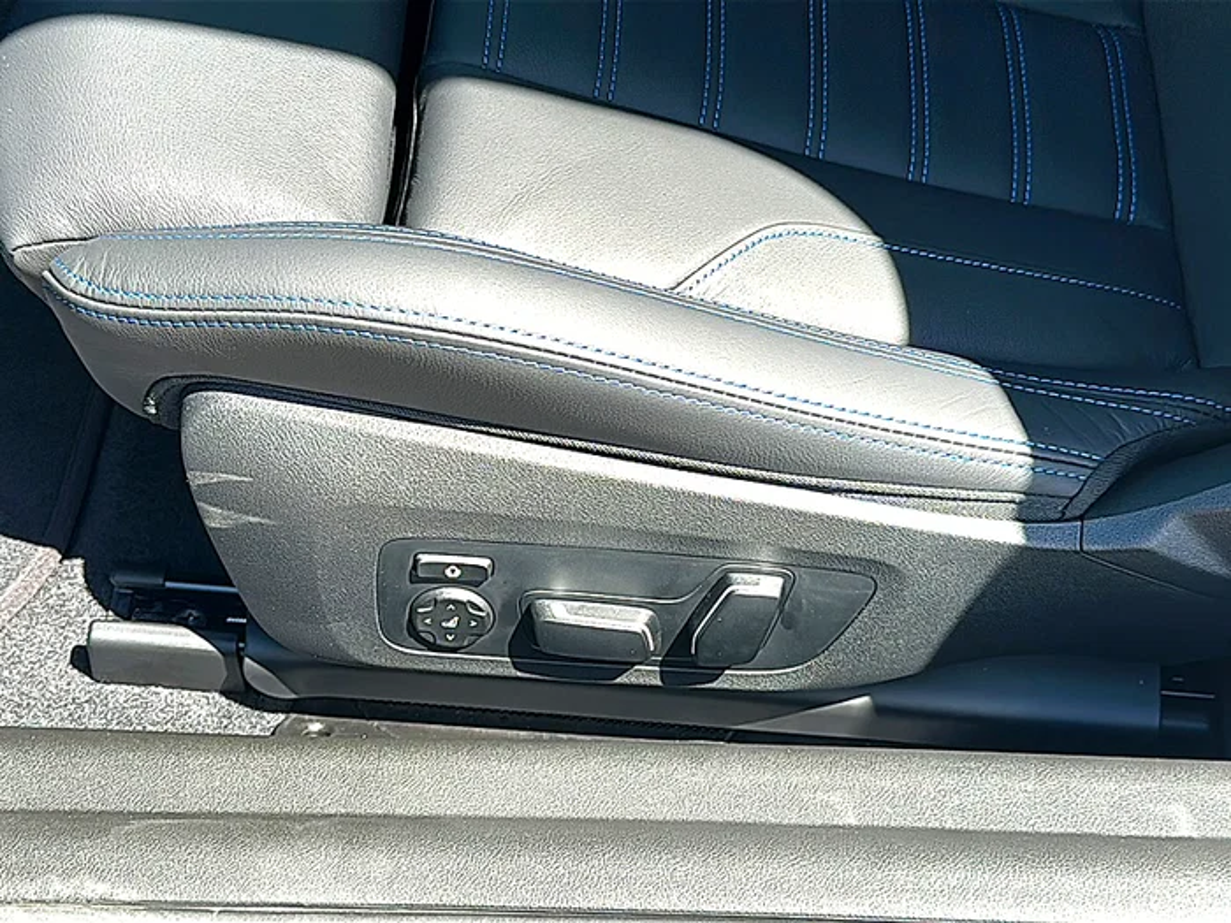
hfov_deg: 44.8
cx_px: 616
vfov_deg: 34.3
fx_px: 1494
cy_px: 462
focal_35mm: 42
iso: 80
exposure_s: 1/695
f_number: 1.78
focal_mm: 6.86
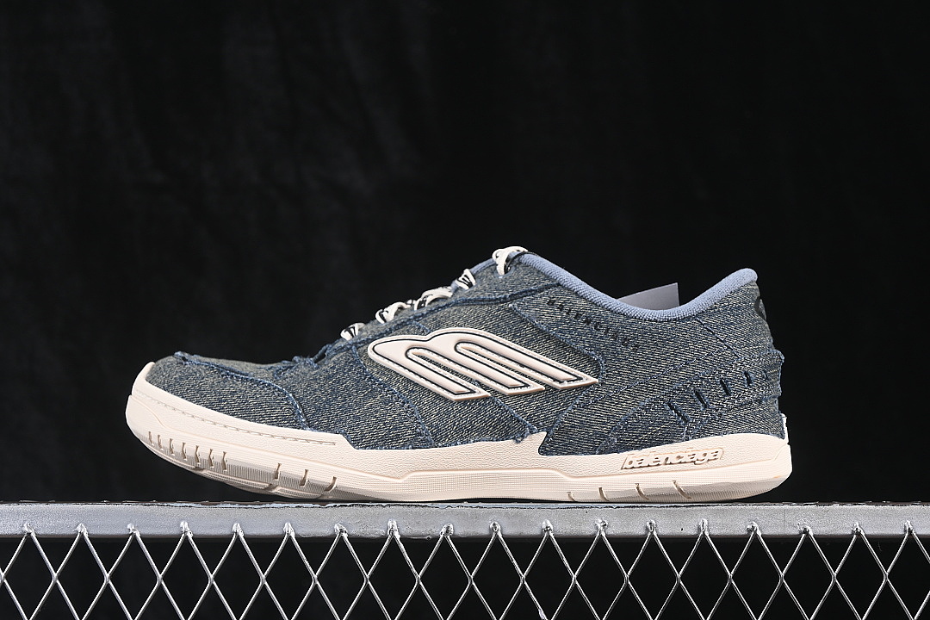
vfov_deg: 18.2
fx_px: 1937
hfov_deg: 27.0
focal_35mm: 75
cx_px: 465
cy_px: 310
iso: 160
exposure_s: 1/60
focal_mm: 50
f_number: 6.3
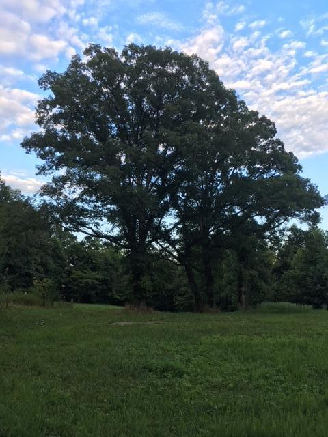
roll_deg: +1.6
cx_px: 164
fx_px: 366
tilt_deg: +7.7
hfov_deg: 48.2
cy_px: 218
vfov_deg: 61.7
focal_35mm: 29
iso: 25
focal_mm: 4.15
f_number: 2.2
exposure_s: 1/220
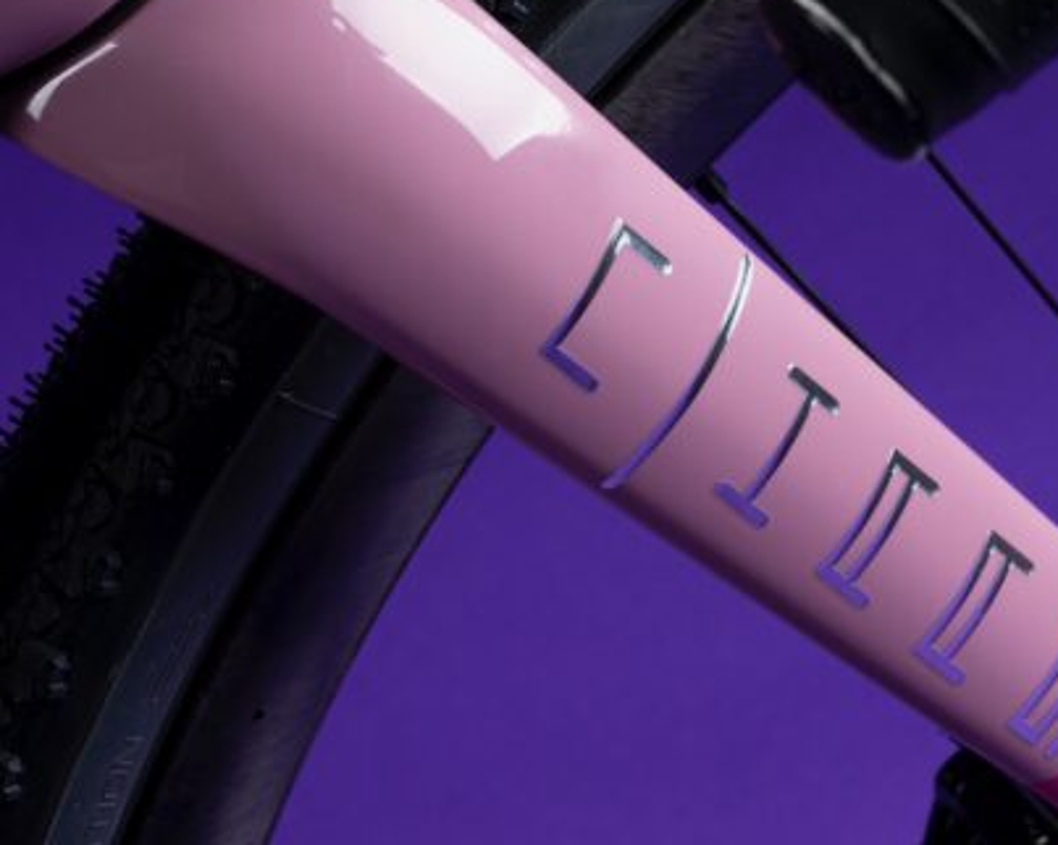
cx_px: 588
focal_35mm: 167
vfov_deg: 9.2
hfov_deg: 11.6
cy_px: 483
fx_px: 5227
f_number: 16
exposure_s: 1/160
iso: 100
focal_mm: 70
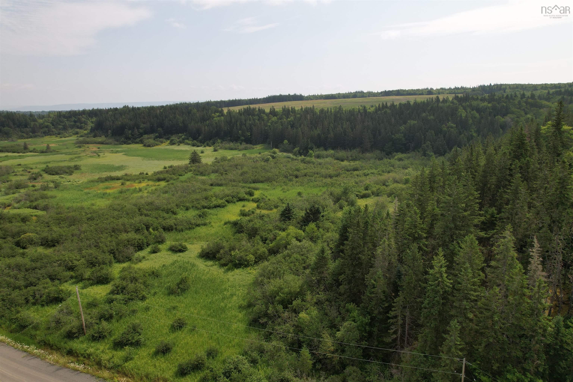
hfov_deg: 78.6
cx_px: 286
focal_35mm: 22
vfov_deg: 57.2
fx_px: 350
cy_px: 191
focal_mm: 8.38
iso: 110
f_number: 2.8
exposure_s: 1/90
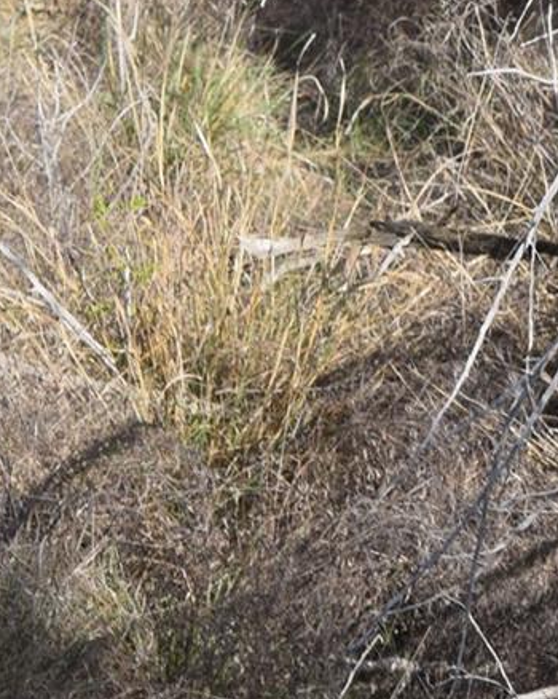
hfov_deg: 3.4
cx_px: -118
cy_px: -274
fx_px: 9523
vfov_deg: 4.2
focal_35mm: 461
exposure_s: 1/320
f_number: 9
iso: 200
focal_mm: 70
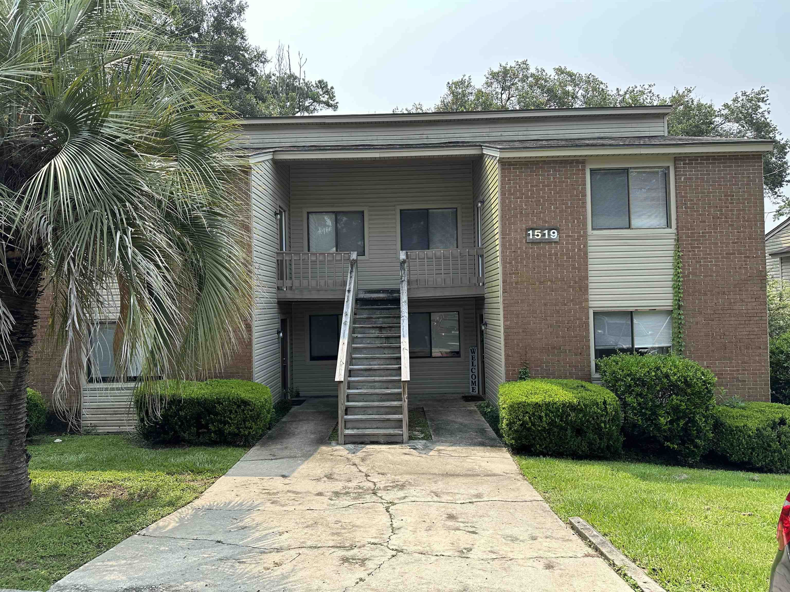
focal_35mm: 24
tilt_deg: +0.0
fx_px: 548
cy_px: 296
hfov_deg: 71.6
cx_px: 395
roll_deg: +1.2
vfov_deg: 56.8
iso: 80
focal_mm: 6.86
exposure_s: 1/1779
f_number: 1.78
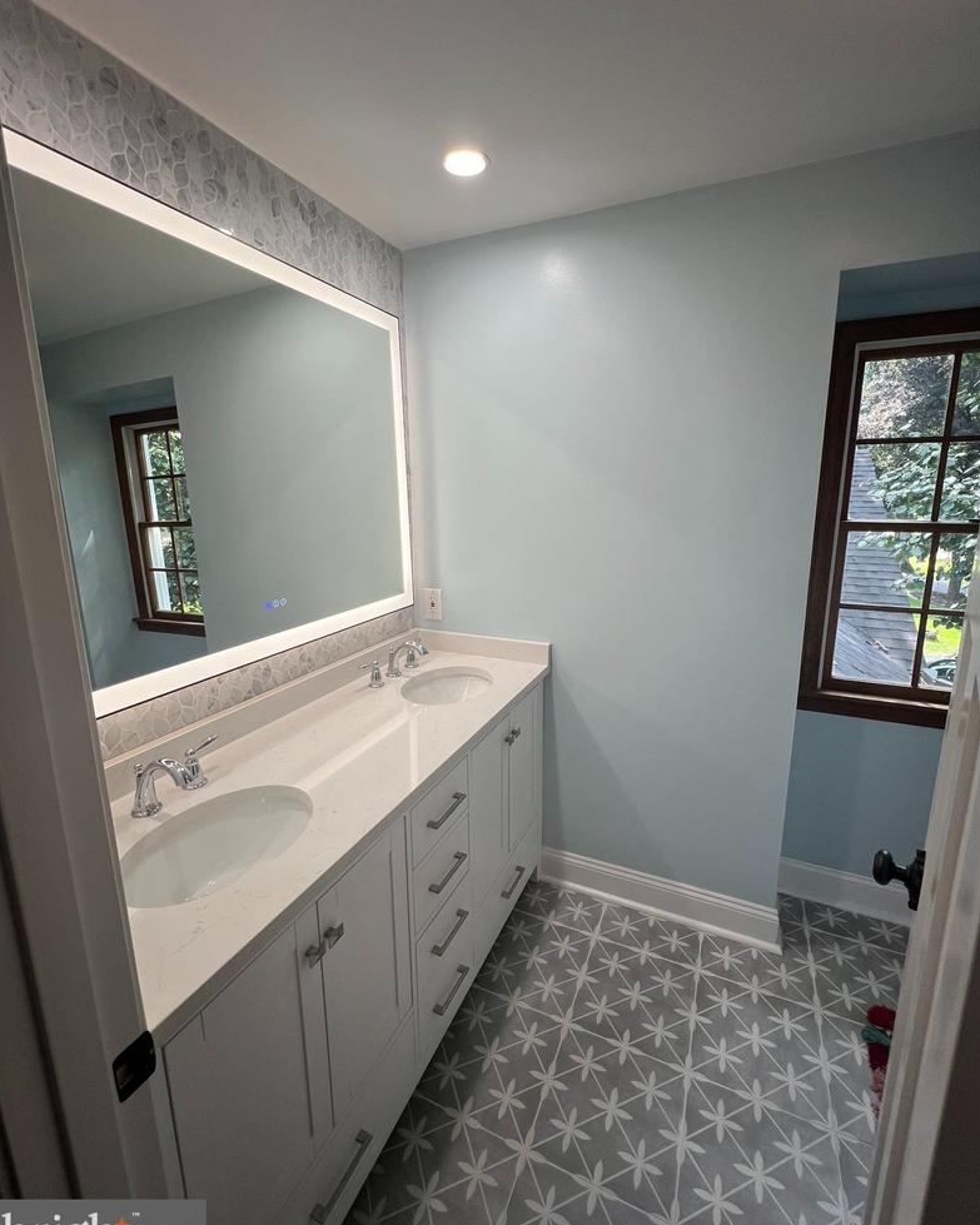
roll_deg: +0.9
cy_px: 596
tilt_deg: -10.9
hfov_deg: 88.0
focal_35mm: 14
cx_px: 493
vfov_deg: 100.7
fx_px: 508
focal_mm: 1.57
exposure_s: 1/120
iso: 64
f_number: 1.8
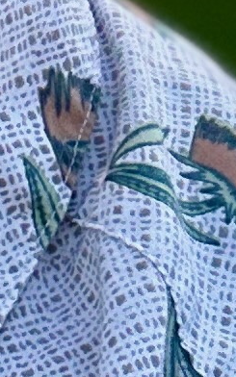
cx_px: -397
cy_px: -253
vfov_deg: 8.8
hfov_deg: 5.5
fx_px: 2367
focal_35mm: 230
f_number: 1.9
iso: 20
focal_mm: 2.69
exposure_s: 1/125
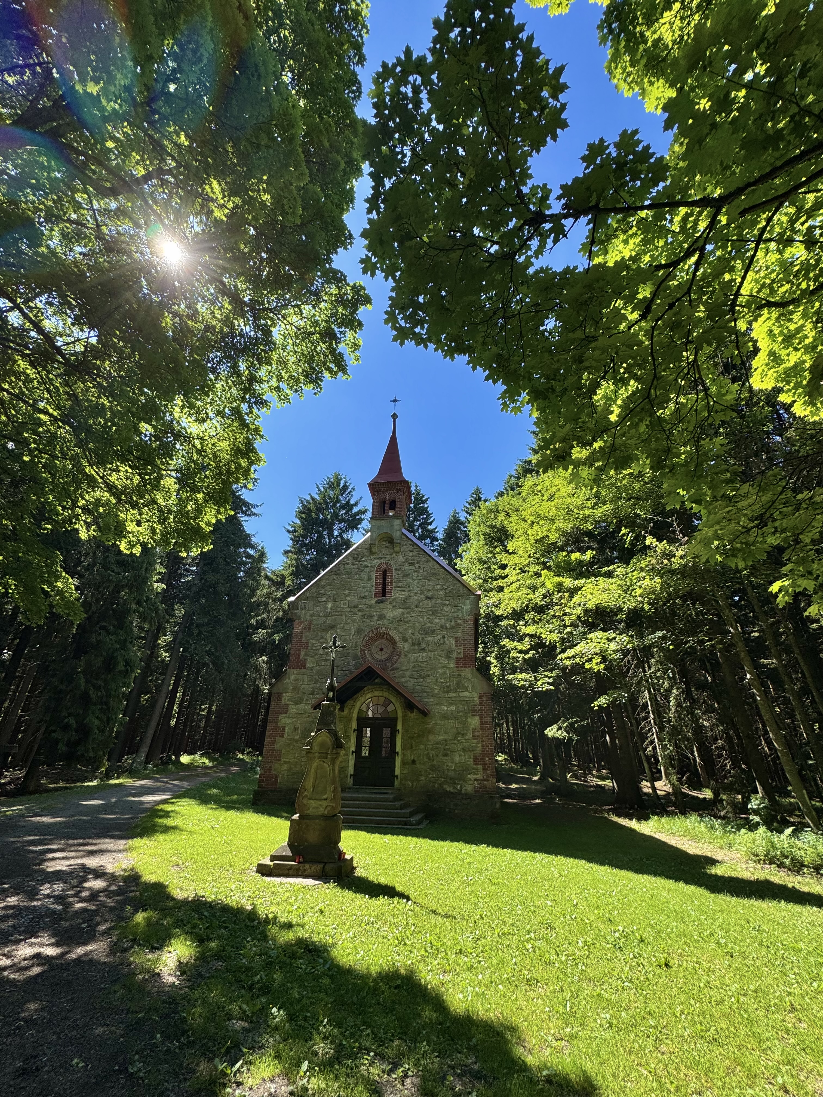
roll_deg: -0.7
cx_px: 412
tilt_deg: +27.4
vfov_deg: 102.1
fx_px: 444
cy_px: 548
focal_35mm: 14
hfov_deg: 85.7
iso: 50
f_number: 2.2
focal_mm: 2.22
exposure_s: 1/763
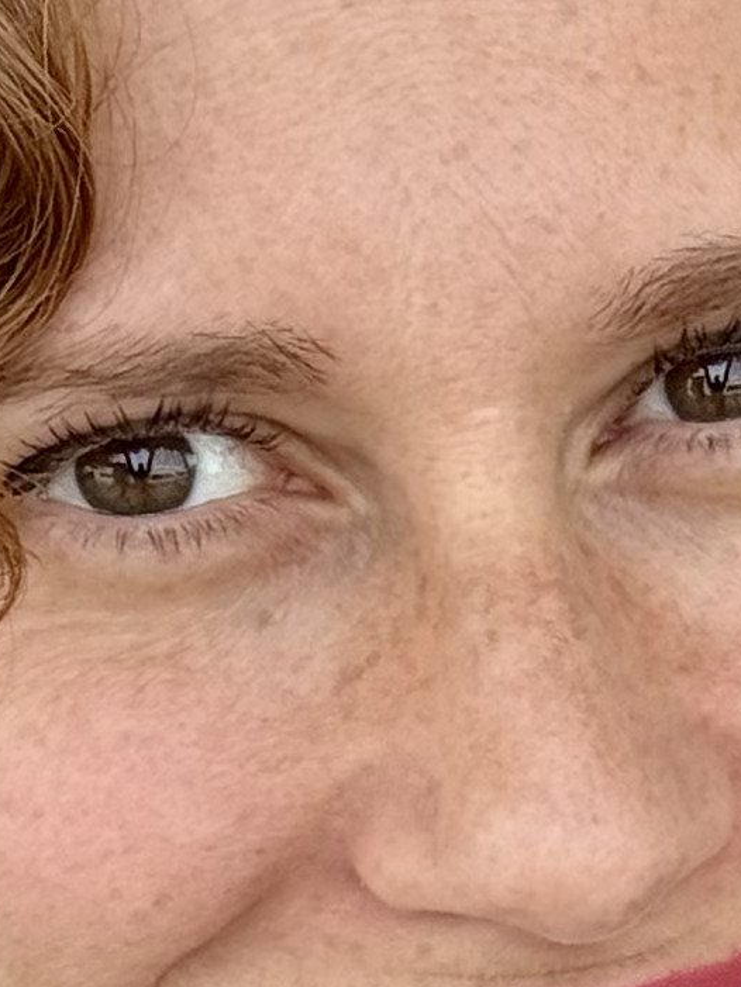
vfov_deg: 7.1
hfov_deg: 5.3
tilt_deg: -6.1
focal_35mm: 276
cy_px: 969
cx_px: 1255
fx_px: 7875
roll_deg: +0.7
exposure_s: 1/370
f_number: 1.78
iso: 64
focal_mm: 6.76
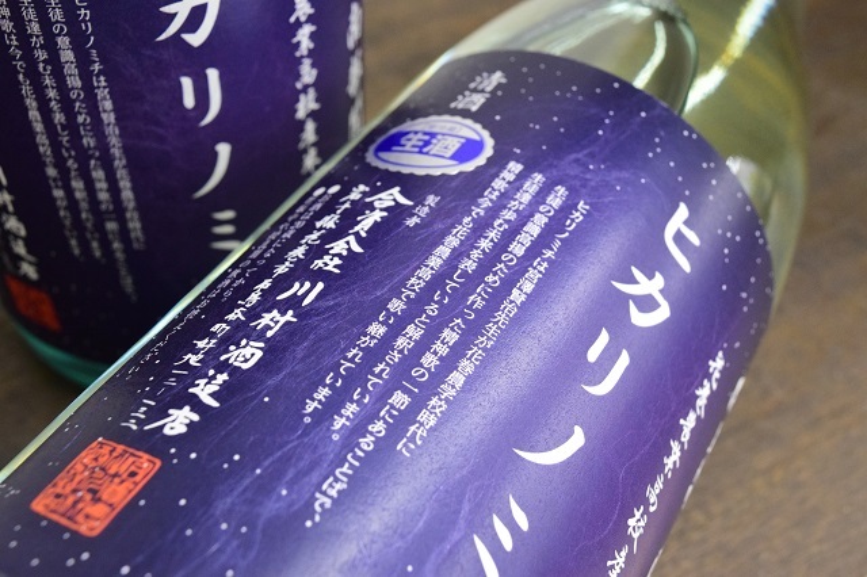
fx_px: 1047
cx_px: 434
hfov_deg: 45.0
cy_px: 288
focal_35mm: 44
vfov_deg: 30.8
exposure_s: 1/50
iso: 3200
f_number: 7.1
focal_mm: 29
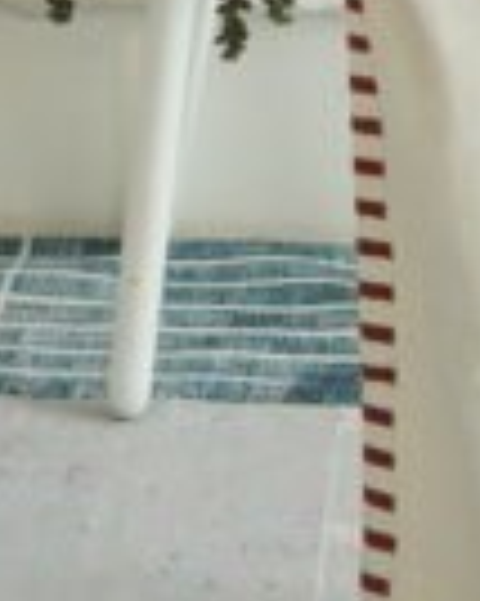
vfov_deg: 9.1
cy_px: -1135
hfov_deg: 8.7
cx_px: 516
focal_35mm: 176
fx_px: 3129
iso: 200
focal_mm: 28
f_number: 5.6
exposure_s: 1/100
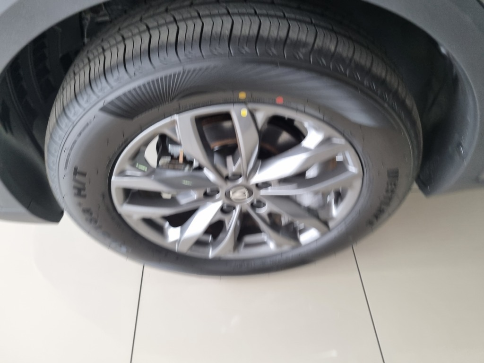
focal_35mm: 26
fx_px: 364
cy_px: 182
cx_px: 242
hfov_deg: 67.3
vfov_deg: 53.1
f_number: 1.8
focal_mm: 5.4
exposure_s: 1/100
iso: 200
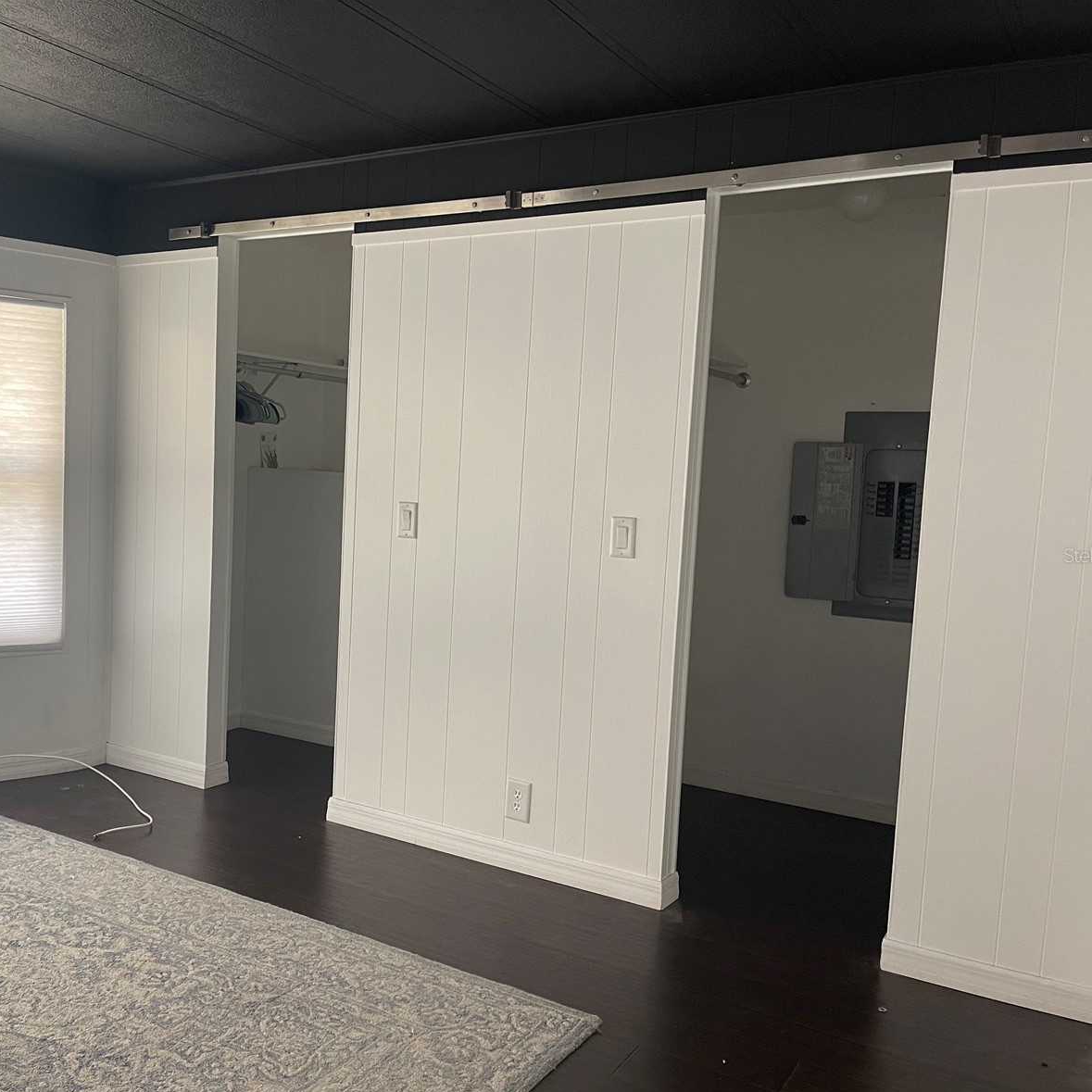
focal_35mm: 30
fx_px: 1071
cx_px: 410
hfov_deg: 53.5
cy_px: 555
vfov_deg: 54.0
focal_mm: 5.1
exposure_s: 1/60
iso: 125
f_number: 1.6
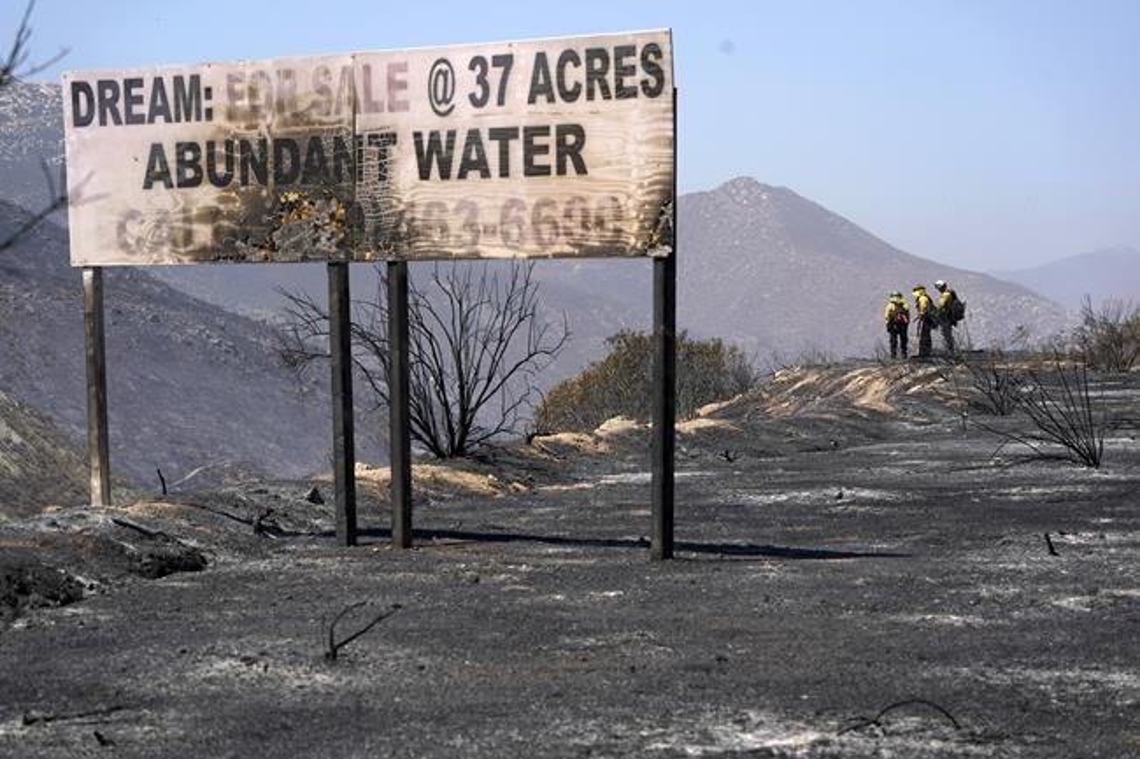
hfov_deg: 20.4
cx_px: 570
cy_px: 380
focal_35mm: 100
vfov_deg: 13.7
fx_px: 3166
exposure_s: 1/1250
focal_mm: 100
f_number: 8
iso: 250
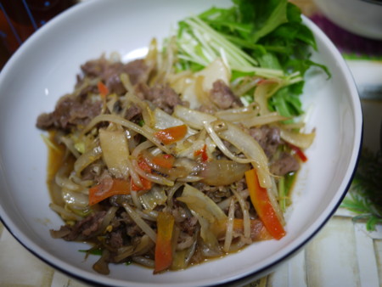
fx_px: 442
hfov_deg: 46.8
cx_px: 191
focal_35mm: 40
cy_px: 144
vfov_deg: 36.0
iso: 100
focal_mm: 20
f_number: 1.7
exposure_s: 1/50
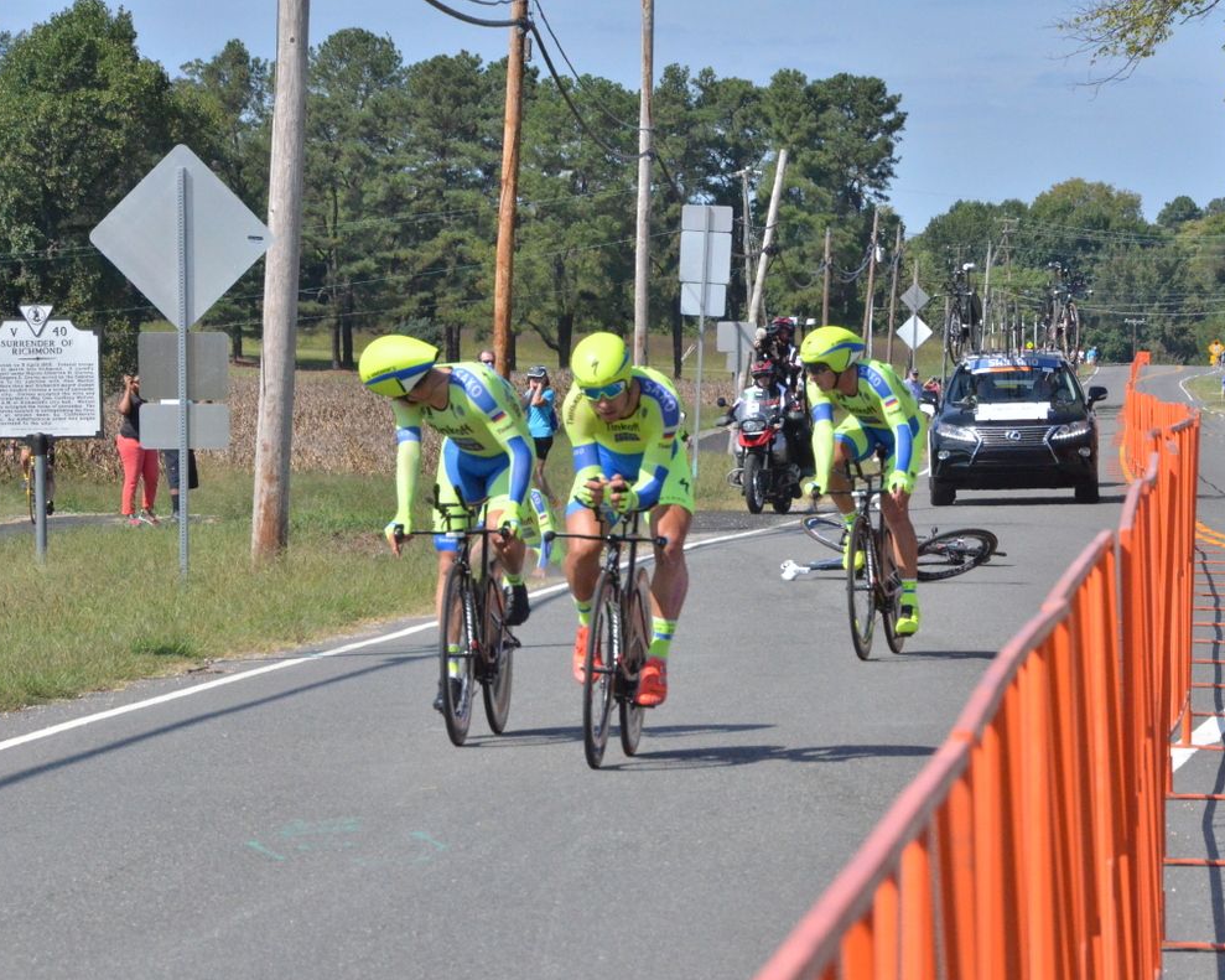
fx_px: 6924
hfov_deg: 10.1
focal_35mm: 191
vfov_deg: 8.1
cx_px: 710
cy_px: 491
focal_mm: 112
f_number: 14
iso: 3200
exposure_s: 1/3200
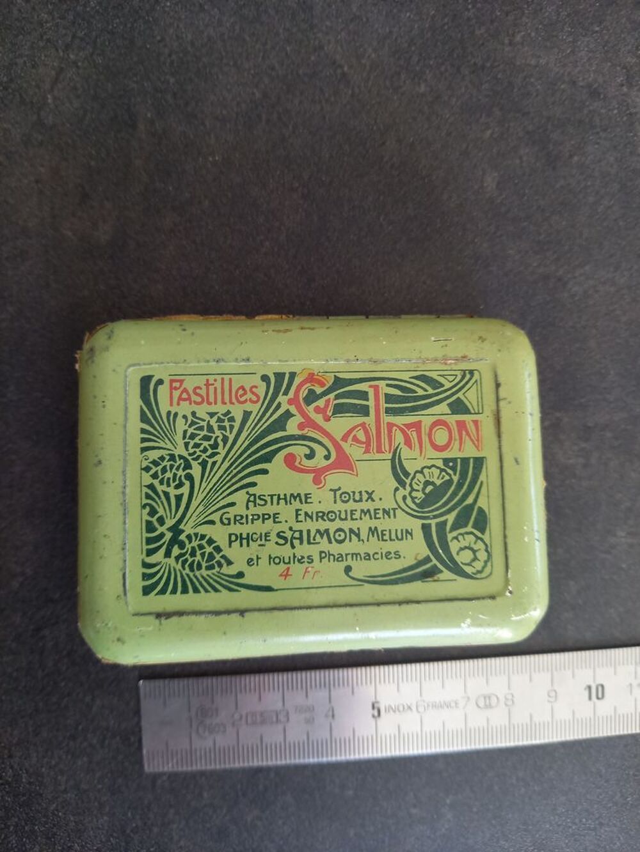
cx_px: 320
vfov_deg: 69.4
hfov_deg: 54.9
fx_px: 616
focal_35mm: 25
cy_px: 426
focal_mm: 4.65
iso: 160
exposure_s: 1/50
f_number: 1.8
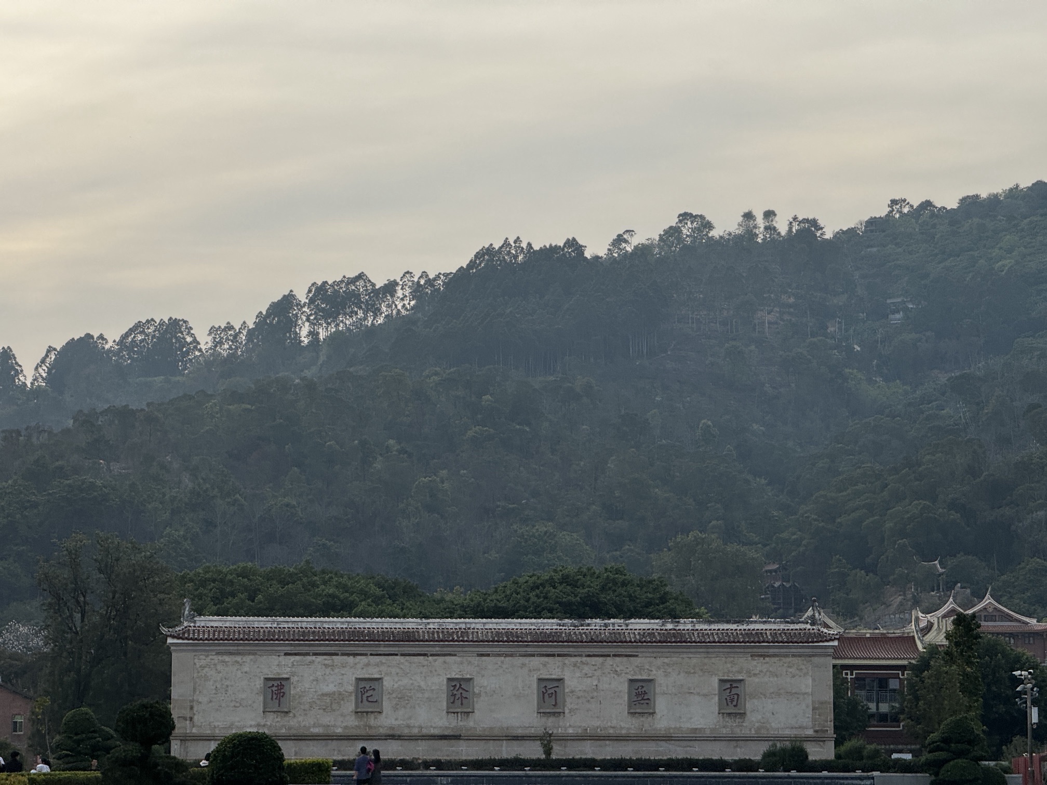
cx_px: 524
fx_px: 3630
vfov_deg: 12.3
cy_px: 392
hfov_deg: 16.4
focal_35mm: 120
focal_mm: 15.66
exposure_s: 1/522
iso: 50
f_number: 2.8
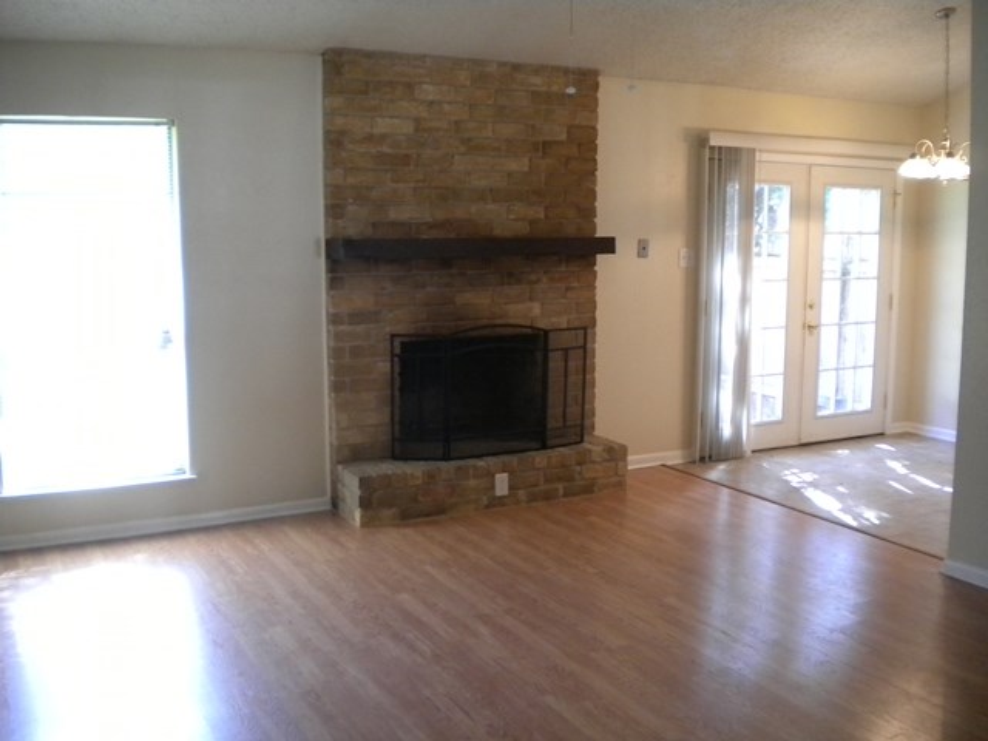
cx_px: 494
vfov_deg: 40.7
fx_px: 999
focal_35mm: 35
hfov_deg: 52.6
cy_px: 370
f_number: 3.1
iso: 400
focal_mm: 6.3
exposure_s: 1/34.3
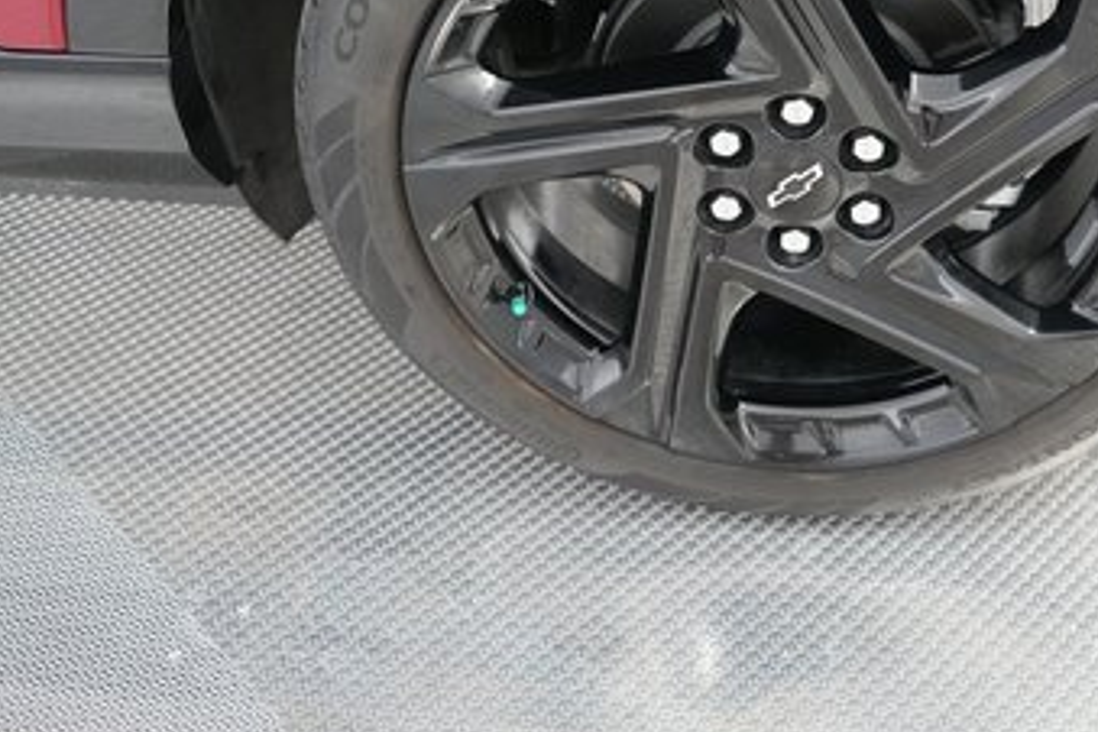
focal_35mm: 51
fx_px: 1555
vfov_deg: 25.7
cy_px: 91
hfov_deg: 38.3
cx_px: 758
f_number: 2.8
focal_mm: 27
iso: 10000
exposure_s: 1/250
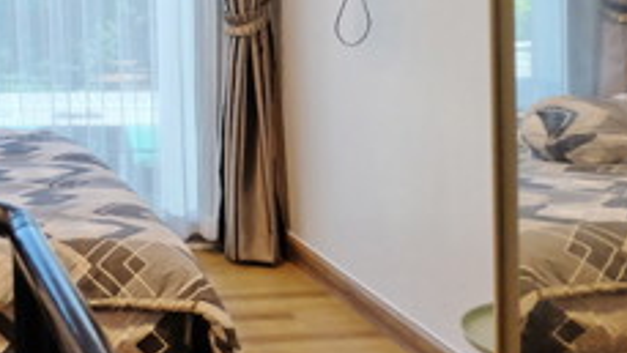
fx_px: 1098
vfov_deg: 17.6
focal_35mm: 66
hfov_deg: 27.0
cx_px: -181
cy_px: -49
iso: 1600
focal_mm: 16
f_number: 3.5
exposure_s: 1/60
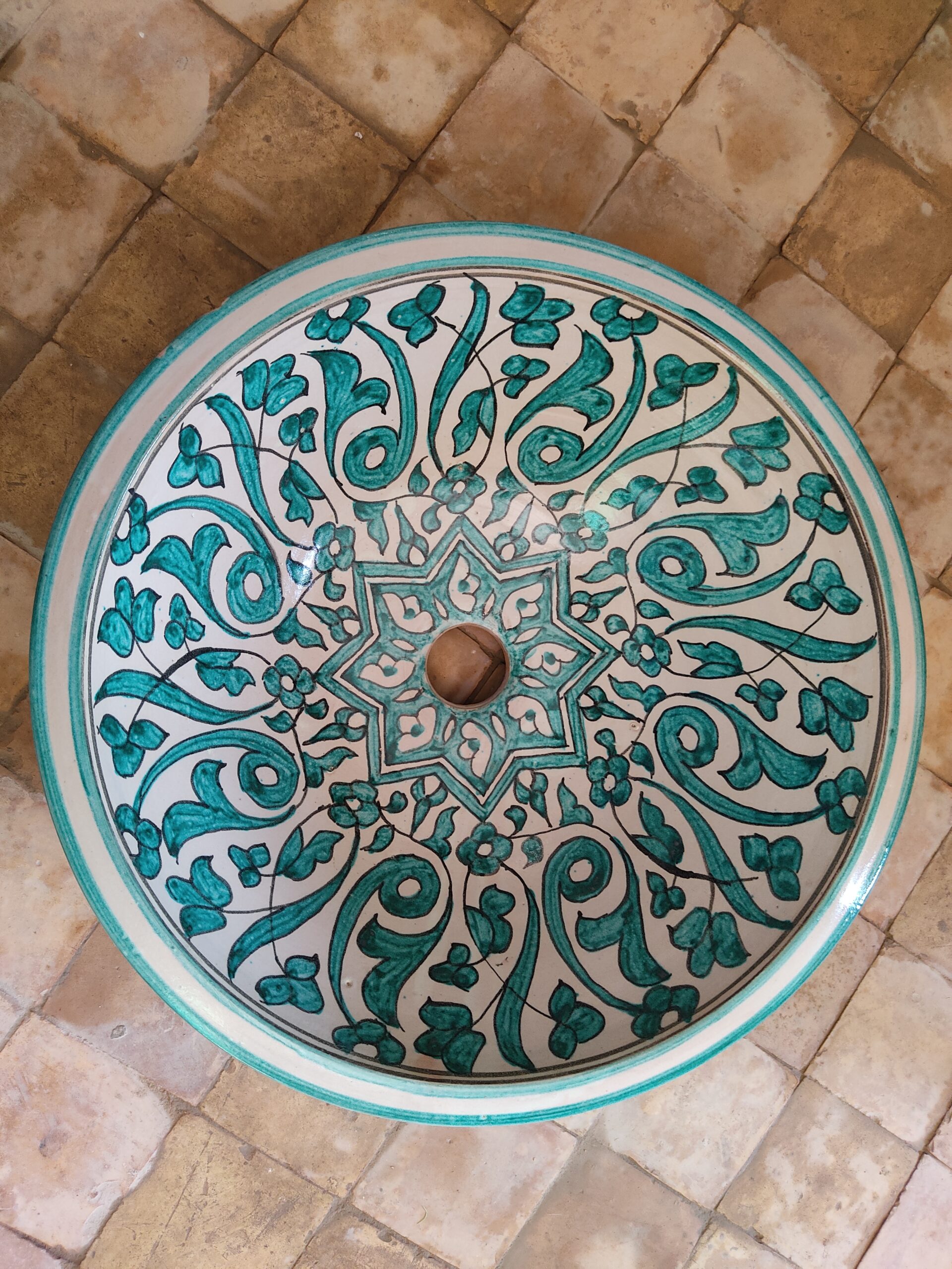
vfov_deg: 67.3
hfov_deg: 53.1
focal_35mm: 26
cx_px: 476
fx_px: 953
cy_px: 634
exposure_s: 1/33
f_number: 1.79
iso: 848
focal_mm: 4.74
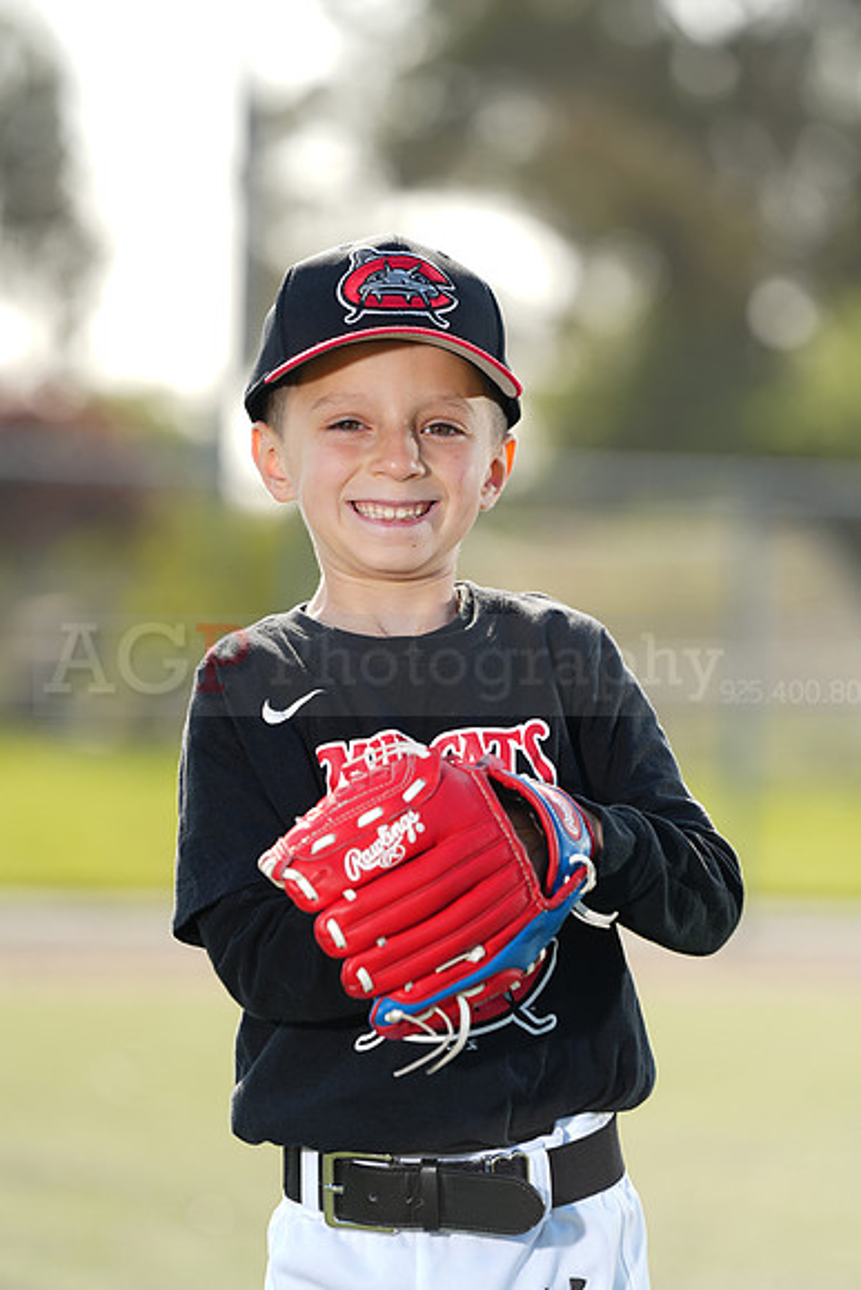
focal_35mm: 200
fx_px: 7170
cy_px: 645
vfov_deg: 10.3
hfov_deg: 6.9
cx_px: 430
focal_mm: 200
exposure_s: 1/250
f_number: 4.5
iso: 64
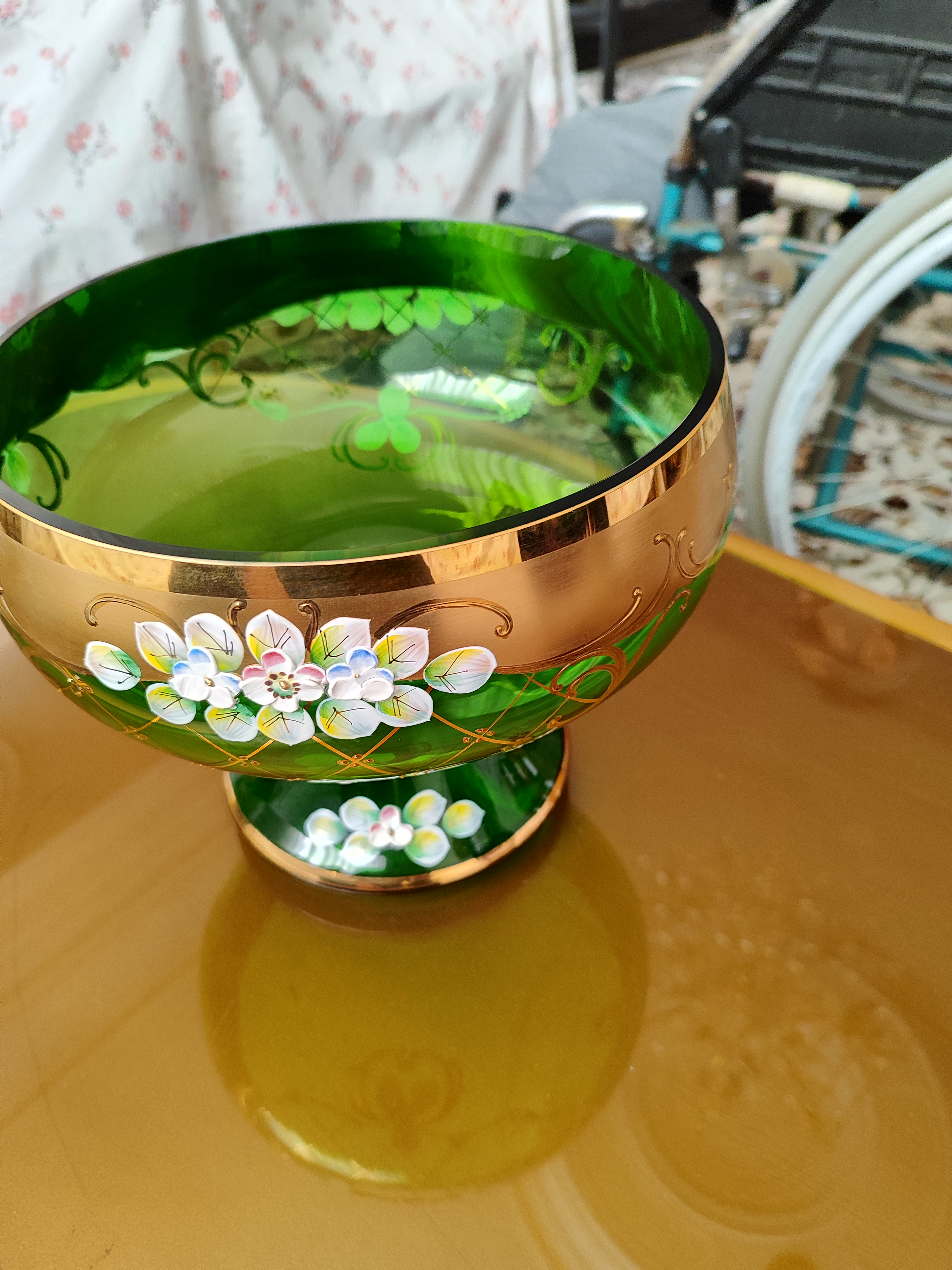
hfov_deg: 56.8
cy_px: 635
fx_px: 880
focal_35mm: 24
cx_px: 476
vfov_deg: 71.6
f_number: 1.89
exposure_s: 1/50
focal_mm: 5.89
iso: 430
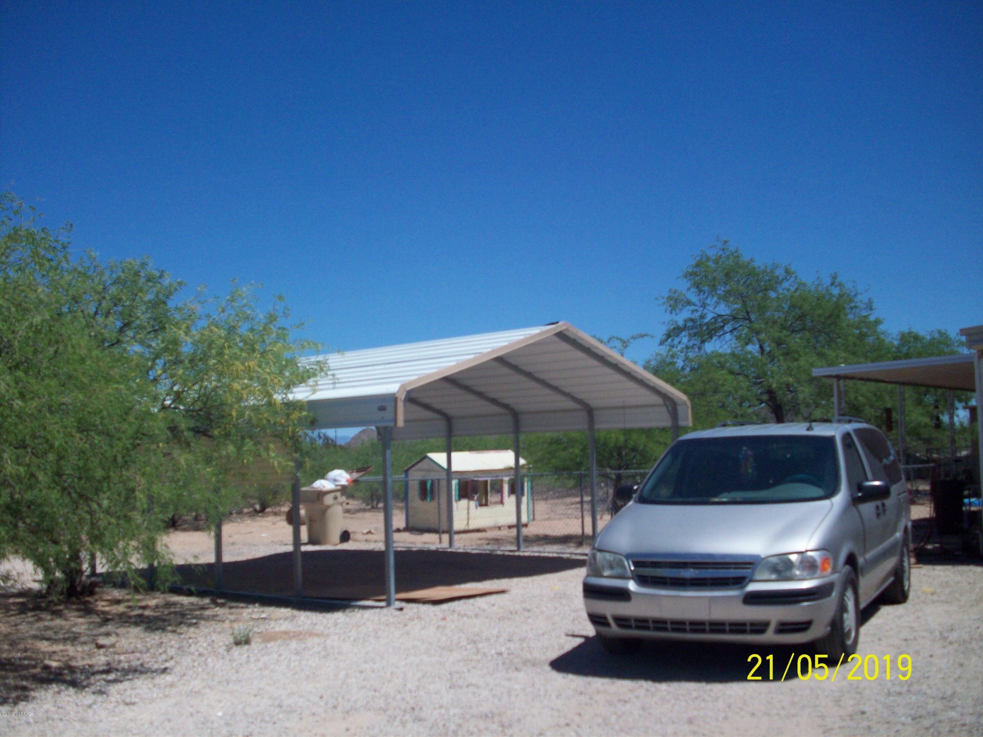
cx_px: 492
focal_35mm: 37
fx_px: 1051
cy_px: 368
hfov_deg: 50.1
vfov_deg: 38.7
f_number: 5.6
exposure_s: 1/672
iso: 80
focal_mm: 6.2
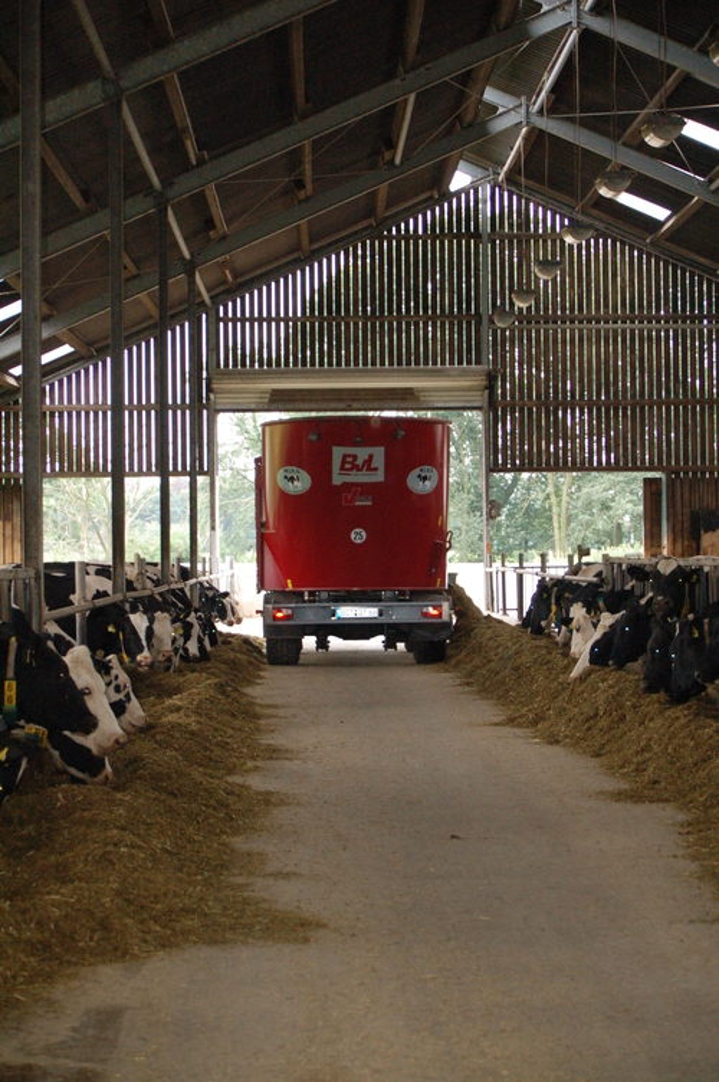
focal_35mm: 75
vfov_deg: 27.0
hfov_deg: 18.1
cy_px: 541
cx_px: 360
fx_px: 2251
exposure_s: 1/60
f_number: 5.6
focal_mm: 50
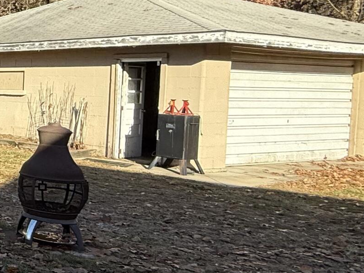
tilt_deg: -2.4
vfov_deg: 27.4
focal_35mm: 53
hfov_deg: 21.7
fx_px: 557
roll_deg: -1.1
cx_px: -301
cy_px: 95
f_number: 2.2
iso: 50
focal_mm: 2.22
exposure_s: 1/876
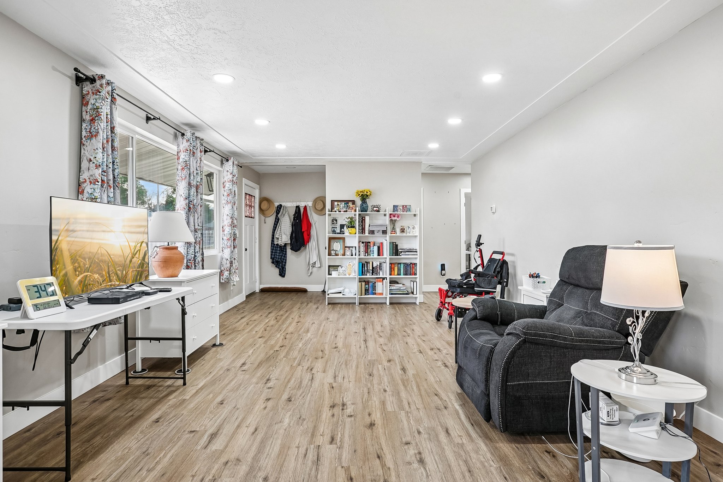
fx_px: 382
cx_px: 362
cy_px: 241
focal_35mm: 19
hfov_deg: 86.9
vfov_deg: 64.5
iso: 400
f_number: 8
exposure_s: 1/20
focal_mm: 19
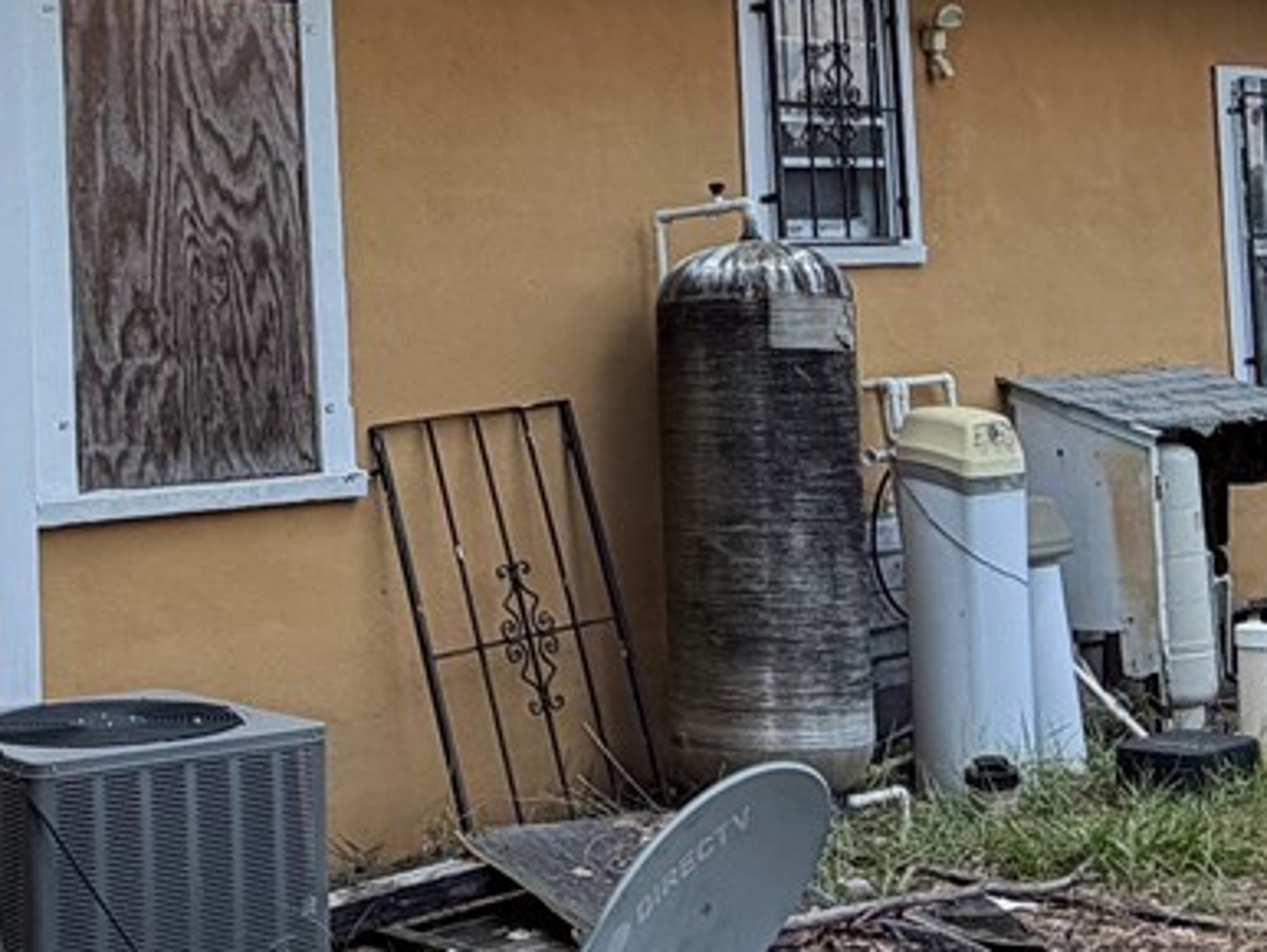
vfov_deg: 24.9
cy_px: 223
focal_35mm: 58
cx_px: 338
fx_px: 2124
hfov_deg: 32.7
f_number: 2.2
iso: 25
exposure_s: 1/770
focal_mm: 2.22
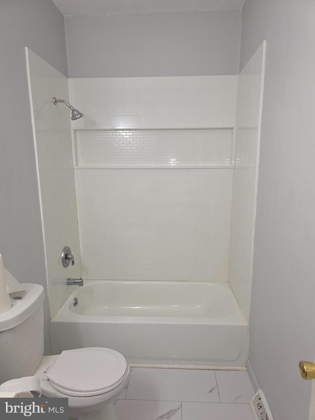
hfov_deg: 58.9
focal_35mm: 23
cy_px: 210
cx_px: 158
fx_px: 279
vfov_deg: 73.9
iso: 50
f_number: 1.7
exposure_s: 1/60
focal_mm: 6.3
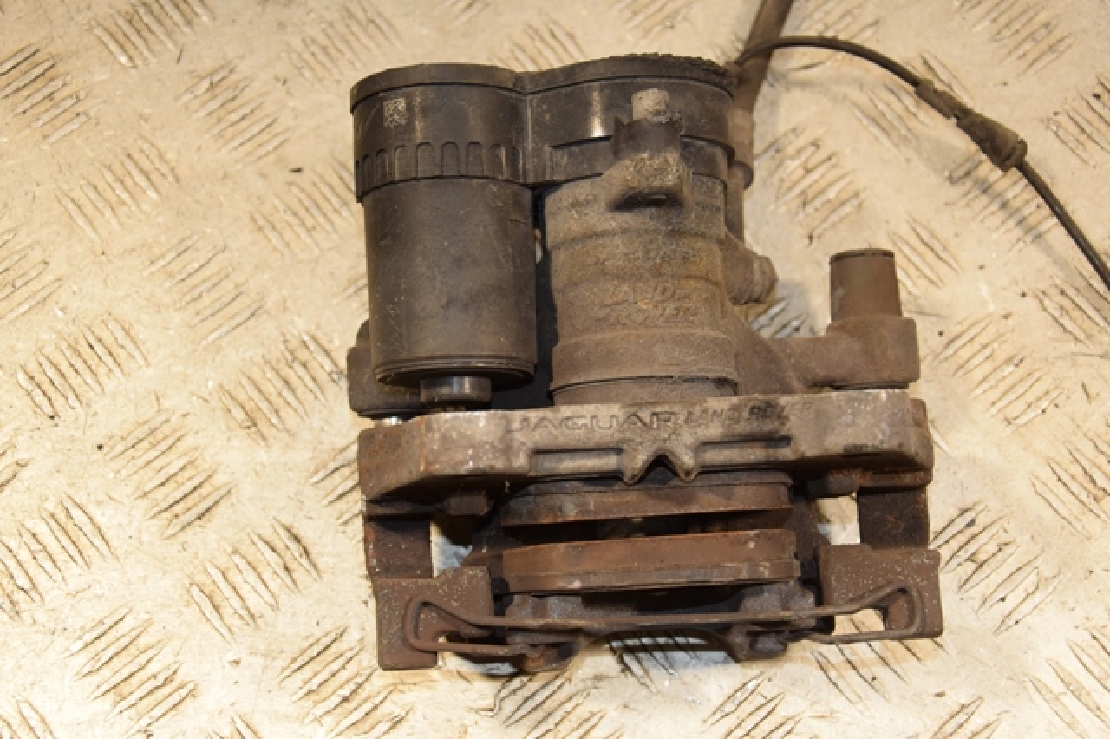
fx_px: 1849
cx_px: 555
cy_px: 370
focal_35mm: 60
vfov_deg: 22.6
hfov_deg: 33.4
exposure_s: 1/200
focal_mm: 40
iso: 800
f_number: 5
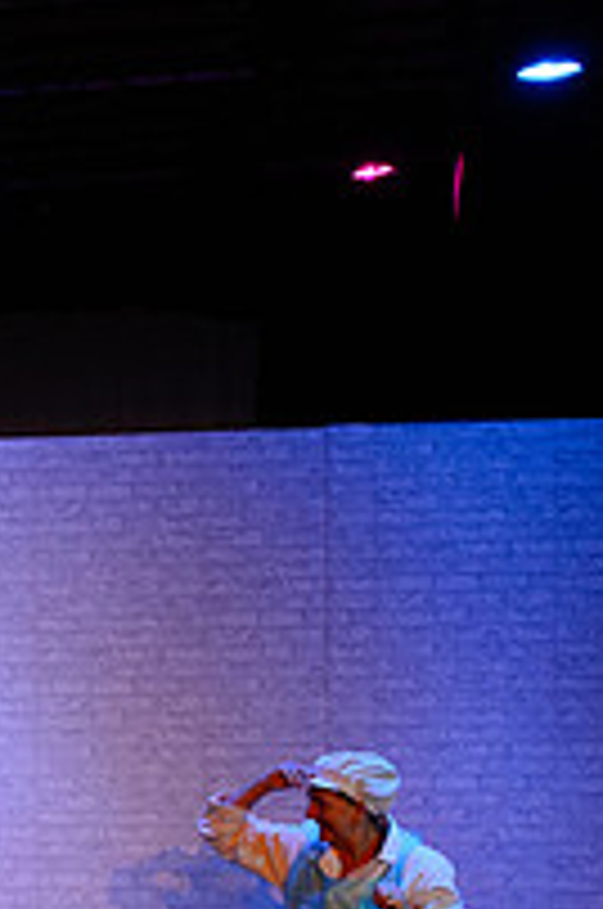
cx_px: -451
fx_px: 2067
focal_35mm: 82
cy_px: 725
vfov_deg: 24.4
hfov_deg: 14.7
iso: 800
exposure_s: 1/80
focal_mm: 26
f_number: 5.6
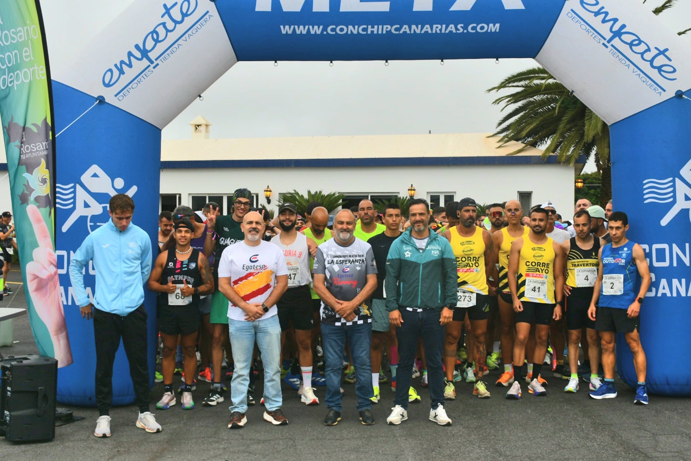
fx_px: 921
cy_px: 230
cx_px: 346
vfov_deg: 28.1
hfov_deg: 41.1
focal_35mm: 48
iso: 200
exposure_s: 1/250
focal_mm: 32
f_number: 8
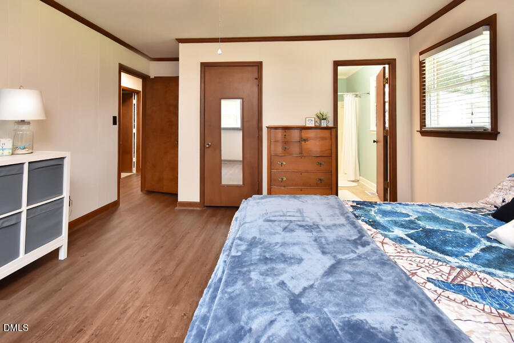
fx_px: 214
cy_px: 172
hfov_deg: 100.4
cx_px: 257
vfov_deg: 77.3
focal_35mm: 15
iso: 400
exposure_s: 1/10
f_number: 9
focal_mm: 10
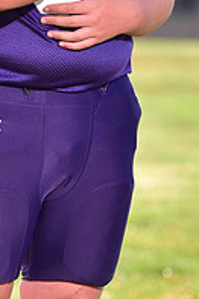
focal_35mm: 590
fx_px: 4900
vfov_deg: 3.5
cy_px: -132
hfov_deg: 2.3
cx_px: 75
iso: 100
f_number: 5
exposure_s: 1/250
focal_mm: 200
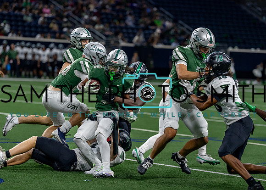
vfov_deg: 8.7
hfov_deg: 12.2
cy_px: 99
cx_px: 127
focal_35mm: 165
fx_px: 1248
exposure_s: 1/1000
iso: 1250
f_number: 2.8
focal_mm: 136
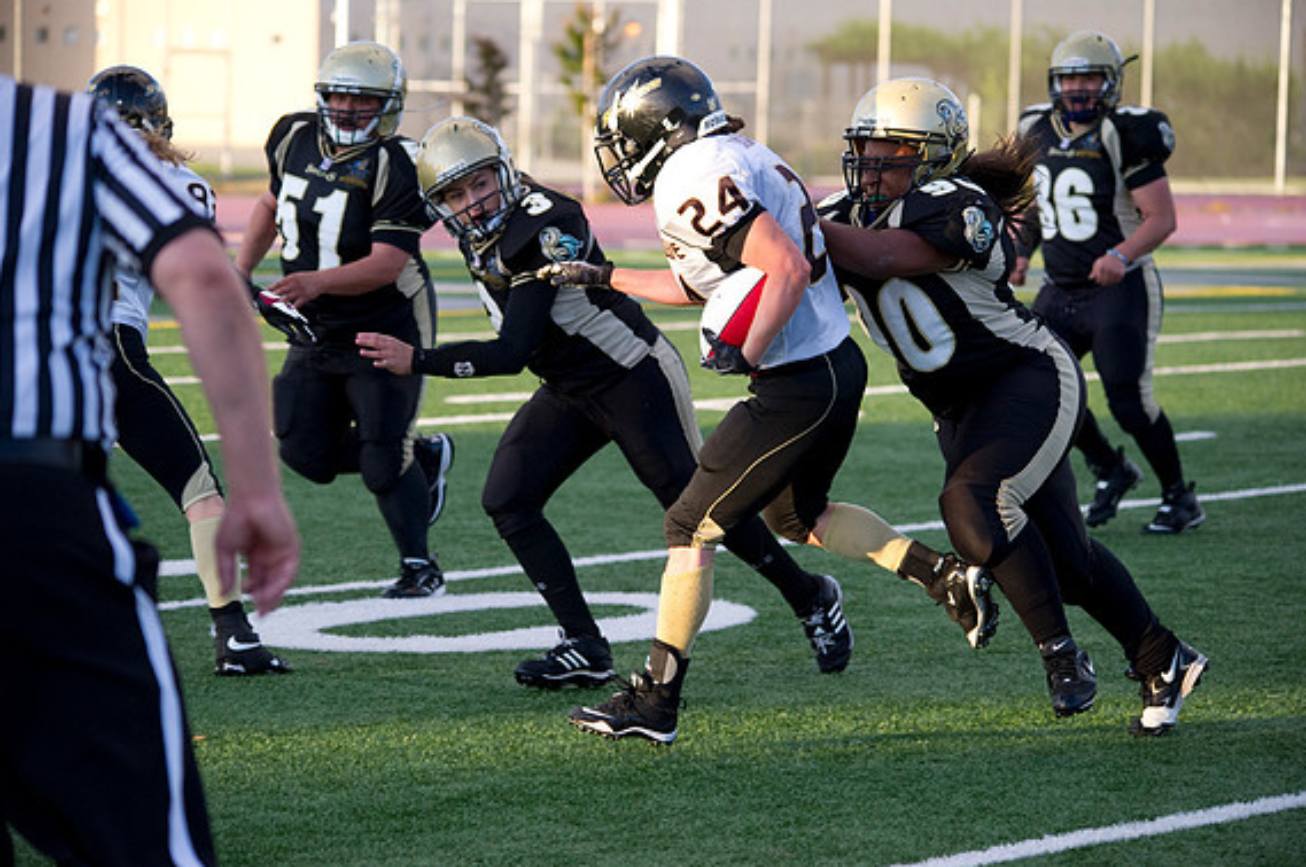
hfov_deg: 13.4
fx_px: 5544
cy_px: 427
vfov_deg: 8.9
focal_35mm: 153
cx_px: 647
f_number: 5
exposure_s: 1/1000
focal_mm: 150
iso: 1800
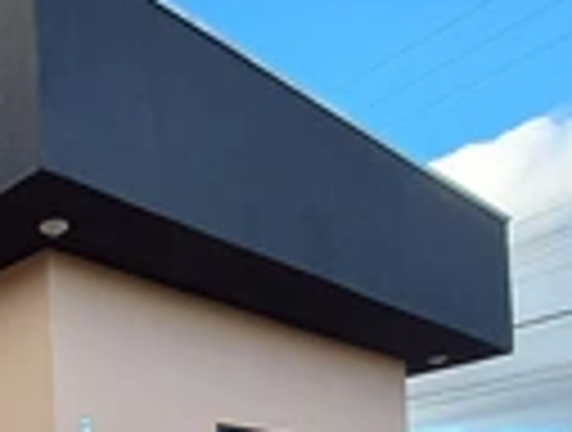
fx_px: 812
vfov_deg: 24.0
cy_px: 634
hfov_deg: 33.6
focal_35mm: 49
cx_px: -63
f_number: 2.2
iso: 50
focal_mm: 1.74
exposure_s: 1/367
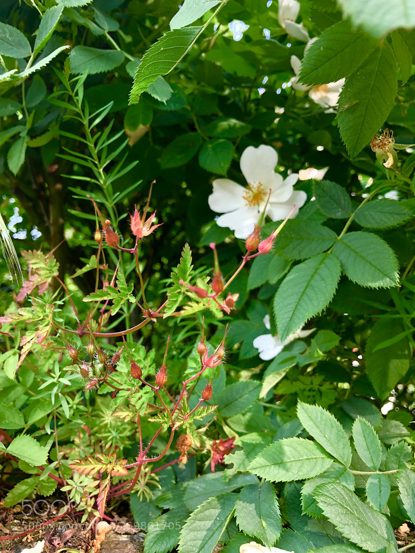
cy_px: 276
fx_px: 448
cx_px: 208
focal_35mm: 28
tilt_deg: +7.4
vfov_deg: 63.4
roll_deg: -2.6
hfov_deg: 49.7
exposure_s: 1/120
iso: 25
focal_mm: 4
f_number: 1.8
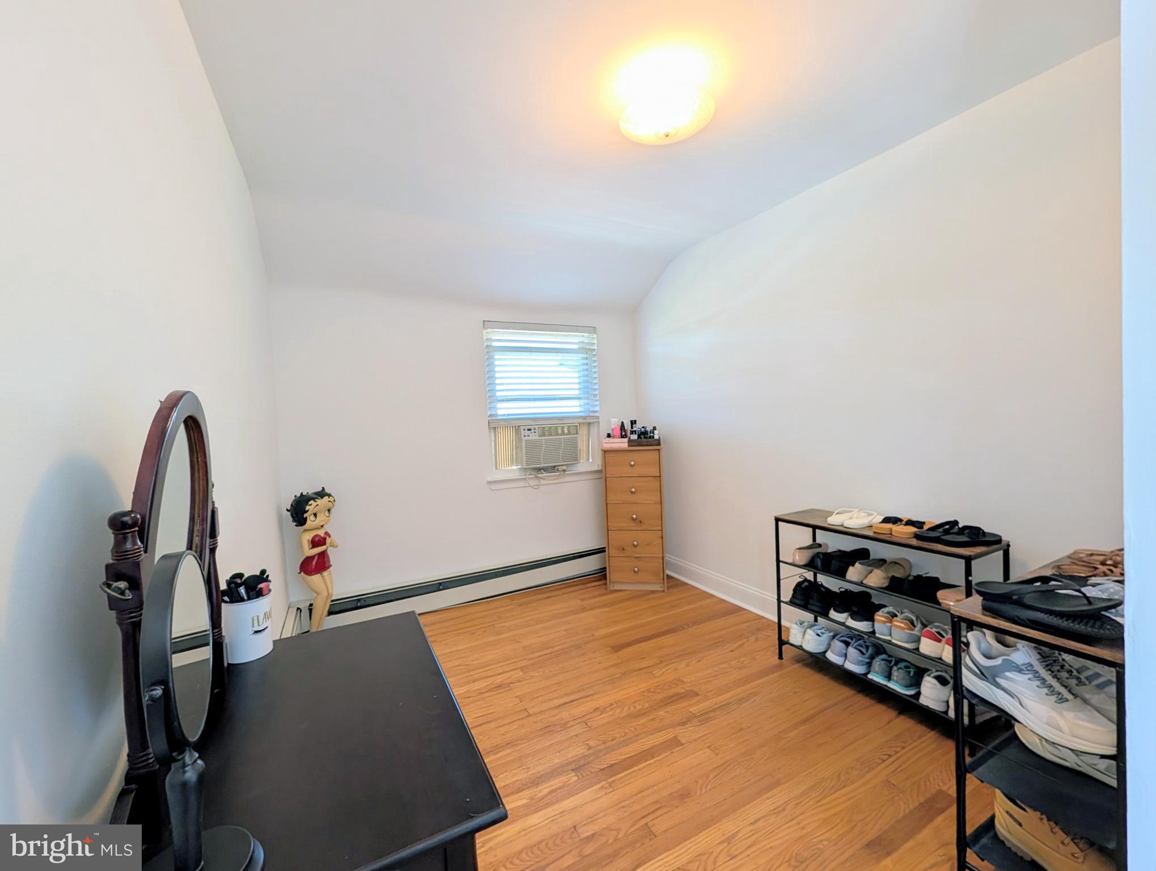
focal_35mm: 12
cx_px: 578
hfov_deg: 110.4
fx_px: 401
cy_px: 436
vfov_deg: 94.7
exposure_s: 1/60
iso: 66
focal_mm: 2.02
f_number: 1.7
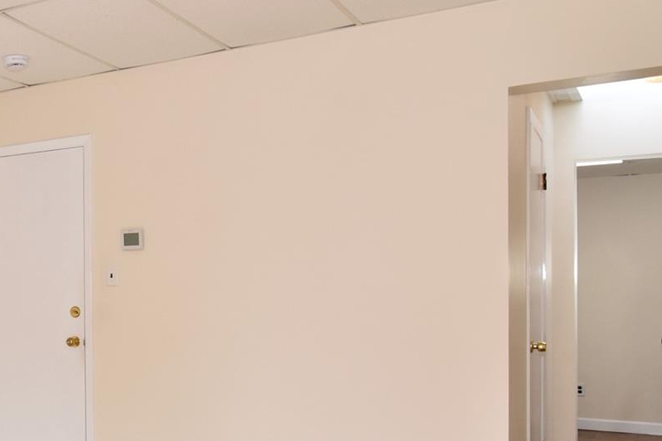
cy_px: 346
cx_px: -70
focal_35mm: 42
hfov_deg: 38.1
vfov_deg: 30.9
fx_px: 777
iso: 500
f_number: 11
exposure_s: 1/60
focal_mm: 11
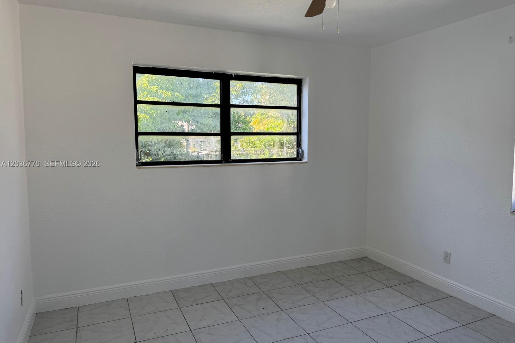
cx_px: 258
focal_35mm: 25
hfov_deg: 71.5
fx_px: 358
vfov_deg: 51.3
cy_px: 164
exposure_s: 1/203
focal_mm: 6.76
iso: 64
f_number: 1.78
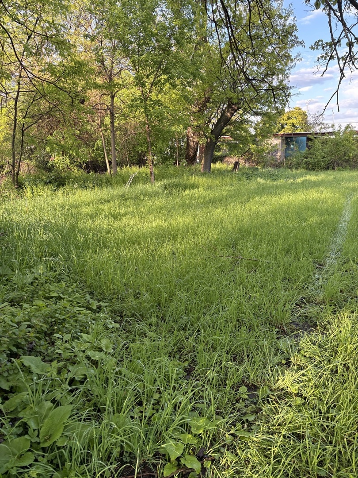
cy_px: 239
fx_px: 359
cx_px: 179
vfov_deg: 67.3
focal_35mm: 26
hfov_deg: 53.1
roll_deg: -2.1
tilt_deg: -9.9
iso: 64
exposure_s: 1/266
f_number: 1.6
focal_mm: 5.96
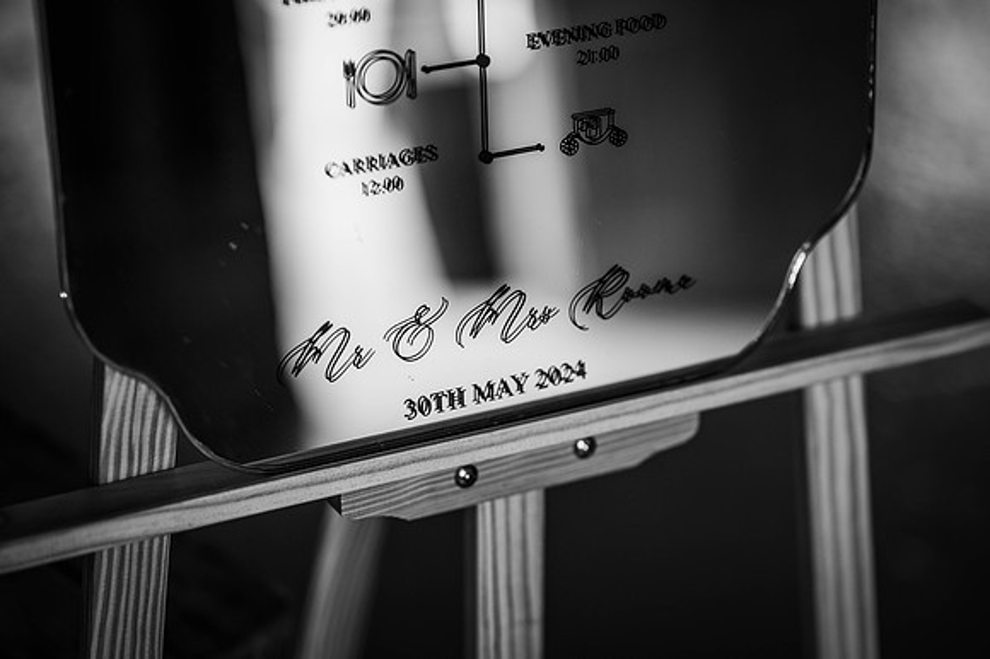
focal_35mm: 85
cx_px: 495
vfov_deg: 16.1
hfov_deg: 23.9
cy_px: 330
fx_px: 2336
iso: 110
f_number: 2
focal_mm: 85
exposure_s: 1/200
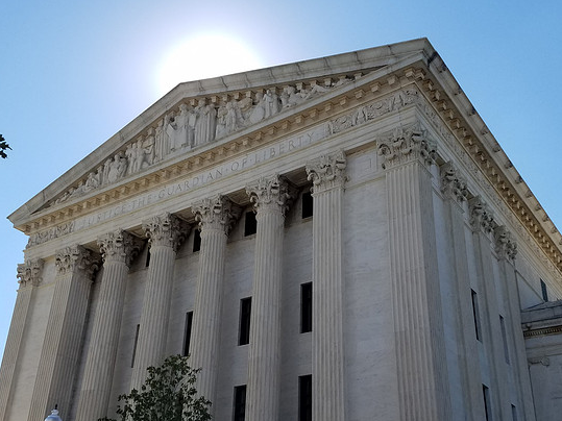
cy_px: 226
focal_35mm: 28
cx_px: 267
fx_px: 454
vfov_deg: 49.7
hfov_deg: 63.4
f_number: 1.7
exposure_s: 1/2592
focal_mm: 4.2
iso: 50
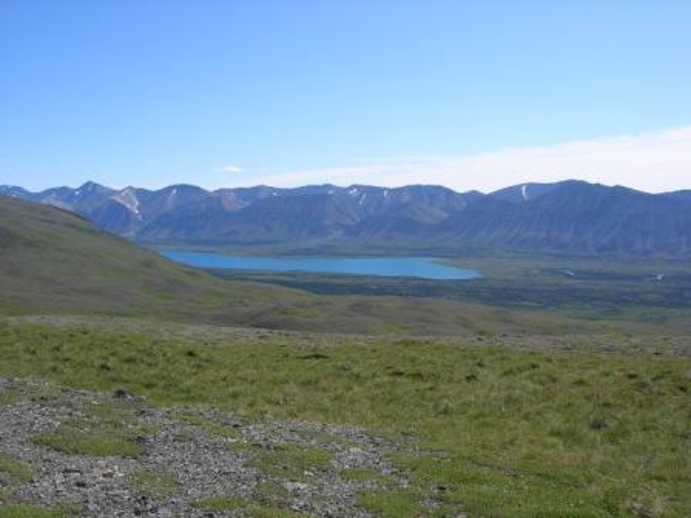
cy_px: 259
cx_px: 346
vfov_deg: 37.7
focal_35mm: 38
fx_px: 759
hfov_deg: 49.0
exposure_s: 1/654
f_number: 4.8
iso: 64
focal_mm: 7.8
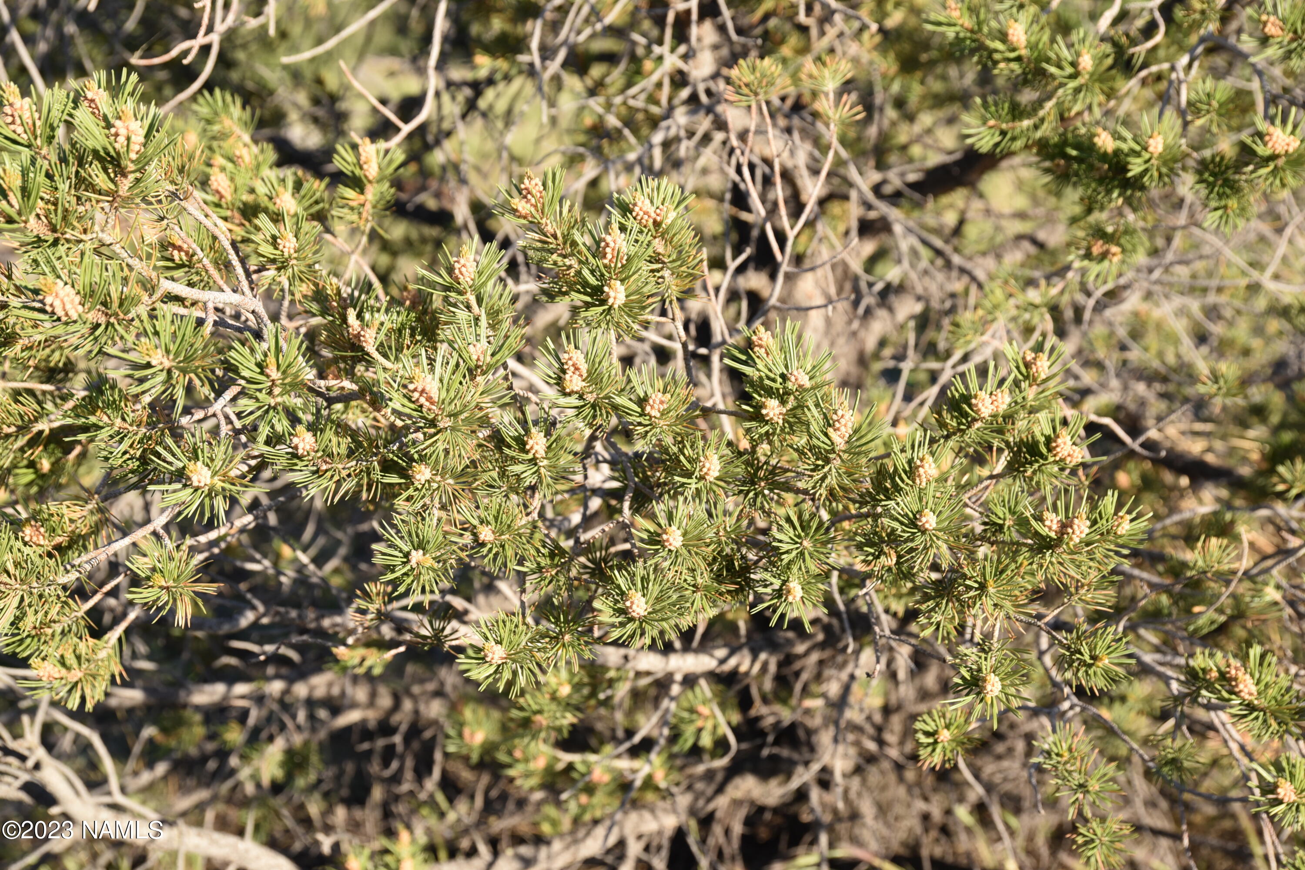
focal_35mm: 62
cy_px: 435
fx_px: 2247
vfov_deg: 21.9
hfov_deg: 32.4
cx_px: 652
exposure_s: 1/250
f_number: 8
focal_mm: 62
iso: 280
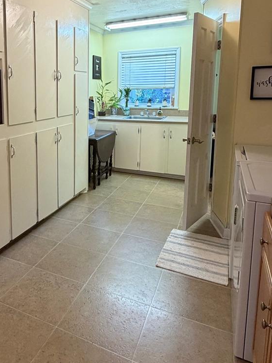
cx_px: 45
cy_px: 134
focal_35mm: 29
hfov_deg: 45.2
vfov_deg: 60.8
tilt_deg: -7.7
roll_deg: +1.4
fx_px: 304
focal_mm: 2.22
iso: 200
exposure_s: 1/60
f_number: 2.2
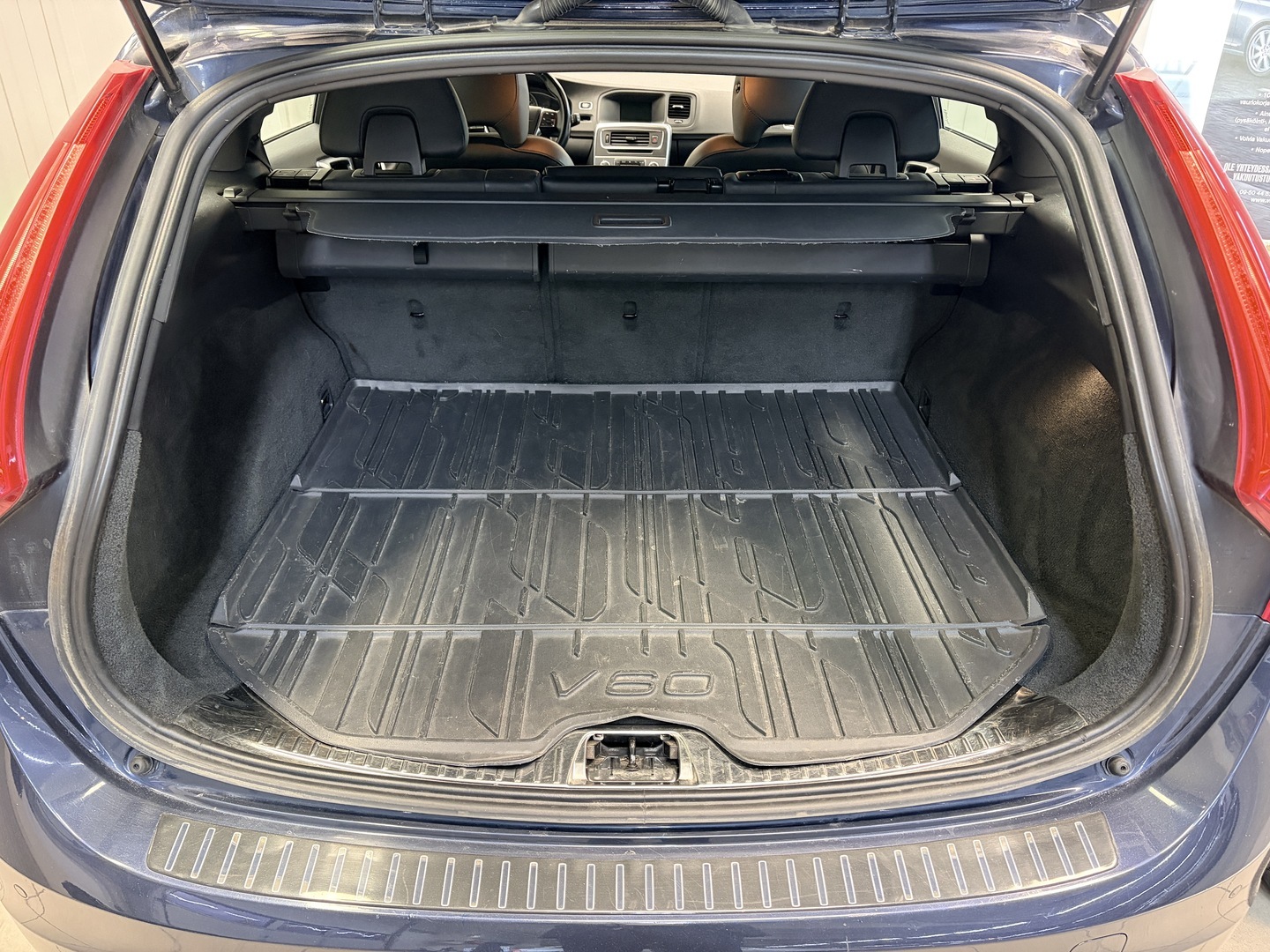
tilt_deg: -30.0
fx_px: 954
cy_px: 476
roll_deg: -0.6
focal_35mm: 26
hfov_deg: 67.3
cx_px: 635
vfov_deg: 53.1
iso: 400
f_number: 1.6
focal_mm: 5.96
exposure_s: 1/33
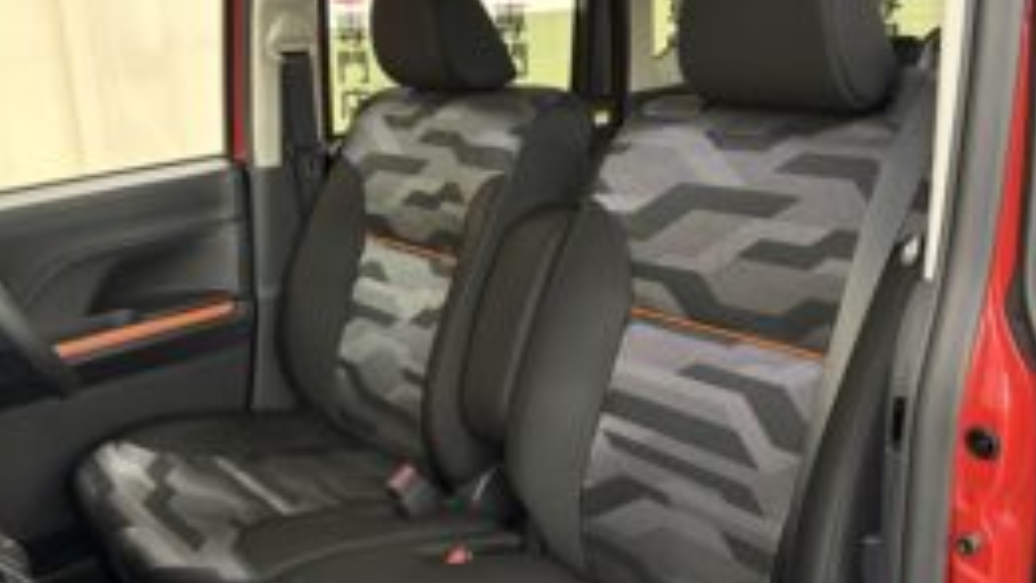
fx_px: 1044
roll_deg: +3.9
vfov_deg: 31.2
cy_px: 323
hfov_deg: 52.5
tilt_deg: -15.6
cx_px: 437
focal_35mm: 38
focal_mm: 5.96
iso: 500
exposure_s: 1/33
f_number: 1.6
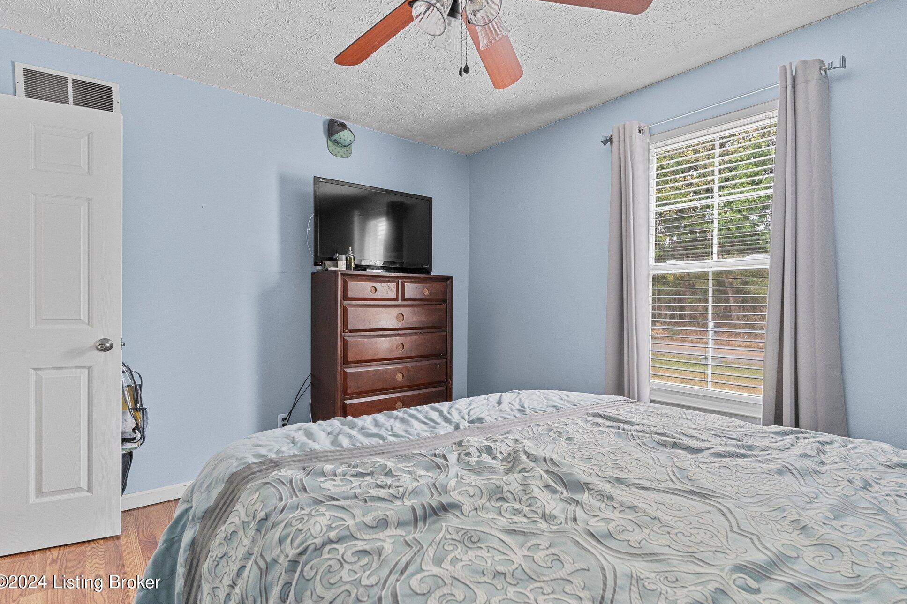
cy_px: 291
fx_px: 453
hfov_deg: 90.0
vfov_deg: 67.4
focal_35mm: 18
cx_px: 472
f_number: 7.1
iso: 1600
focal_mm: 17
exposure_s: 1/1.67
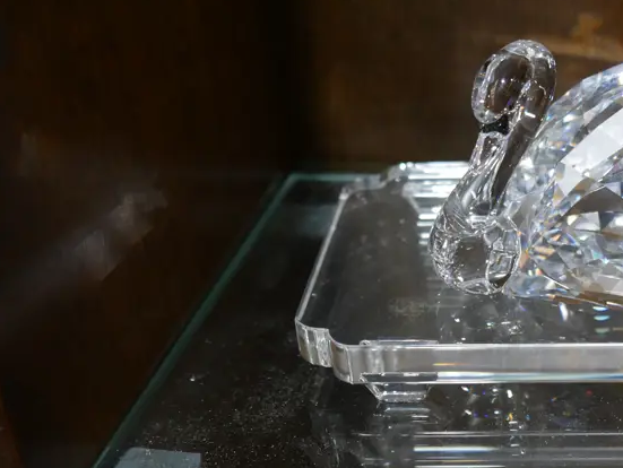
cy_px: 296
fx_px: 1405
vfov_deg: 18.9
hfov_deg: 24.2
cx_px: 576
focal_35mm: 78
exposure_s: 1/60
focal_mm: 21
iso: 640
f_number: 4.6
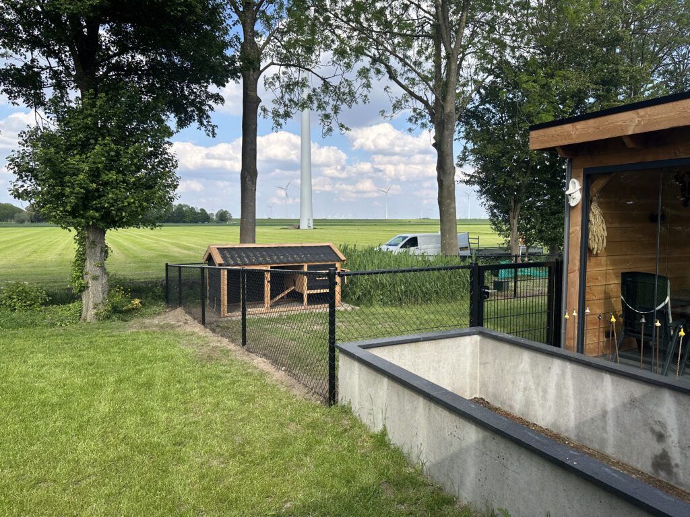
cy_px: 258
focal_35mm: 24
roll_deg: +0.5
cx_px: 345
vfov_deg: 56.8
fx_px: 478
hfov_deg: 71.6
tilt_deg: -3.3
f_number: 1.78
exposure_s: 1/2410
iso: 80
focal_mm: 6.86
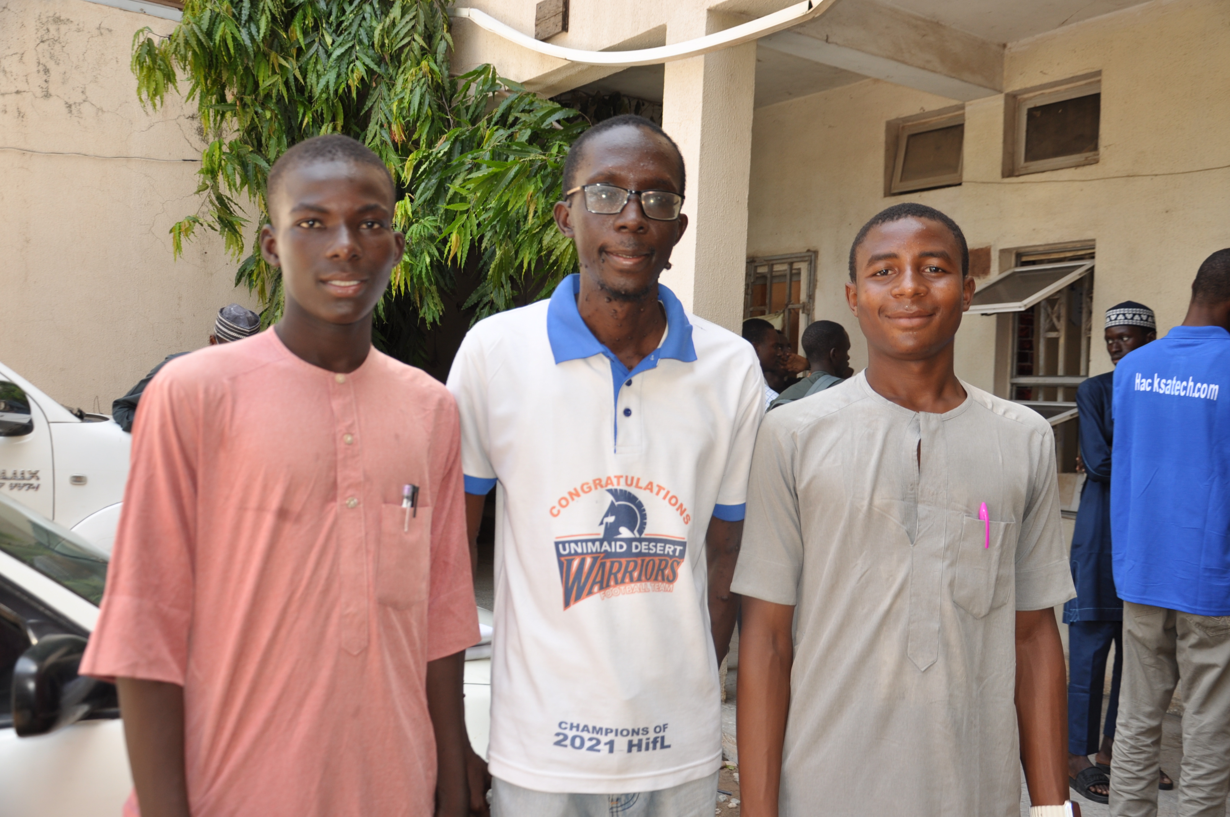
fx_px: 1126
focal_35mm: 33
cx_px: 615
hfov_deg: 57.3
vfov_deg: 39.9
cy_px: 408
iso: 200
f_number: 5
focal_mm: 22
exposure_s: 1/200
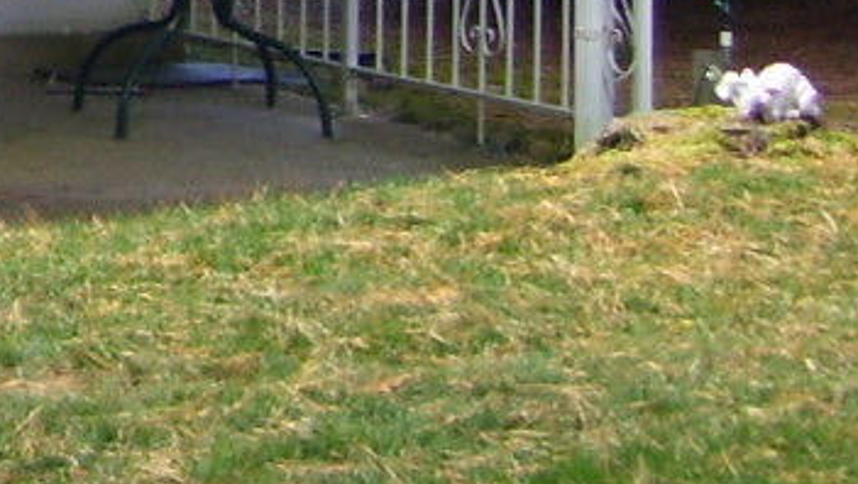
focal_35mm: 190
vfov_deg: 6.2
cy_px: -609
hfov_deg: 10.5
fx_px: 4326
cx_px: -765
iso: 80
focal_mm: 6
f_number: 2.7
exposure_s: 1/125
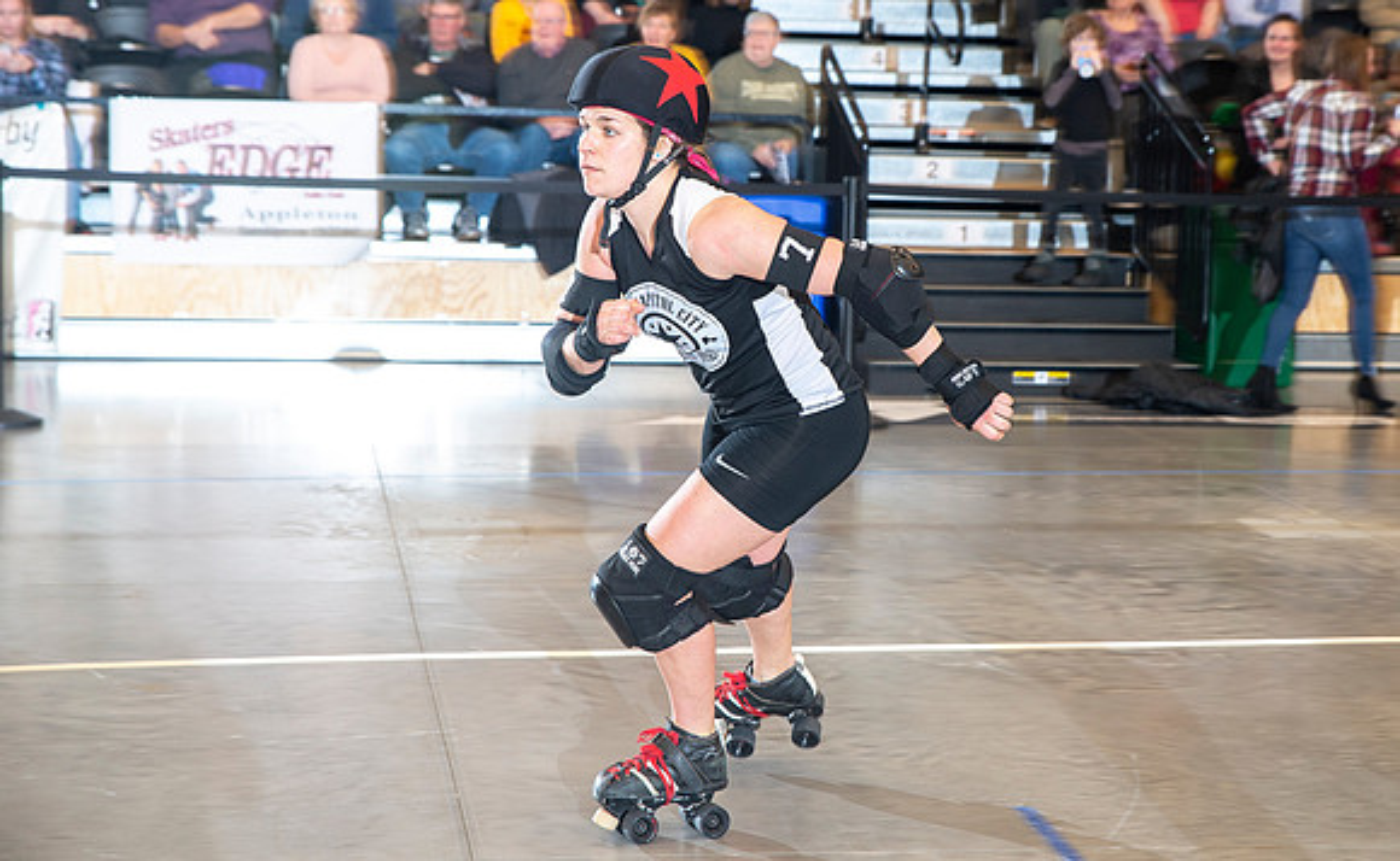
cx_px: 784
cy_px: 346
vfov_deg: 15.8
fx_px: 3108
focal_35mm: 82
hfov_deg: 25.4
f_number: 5
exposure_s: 1/160
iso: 500
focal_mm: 70
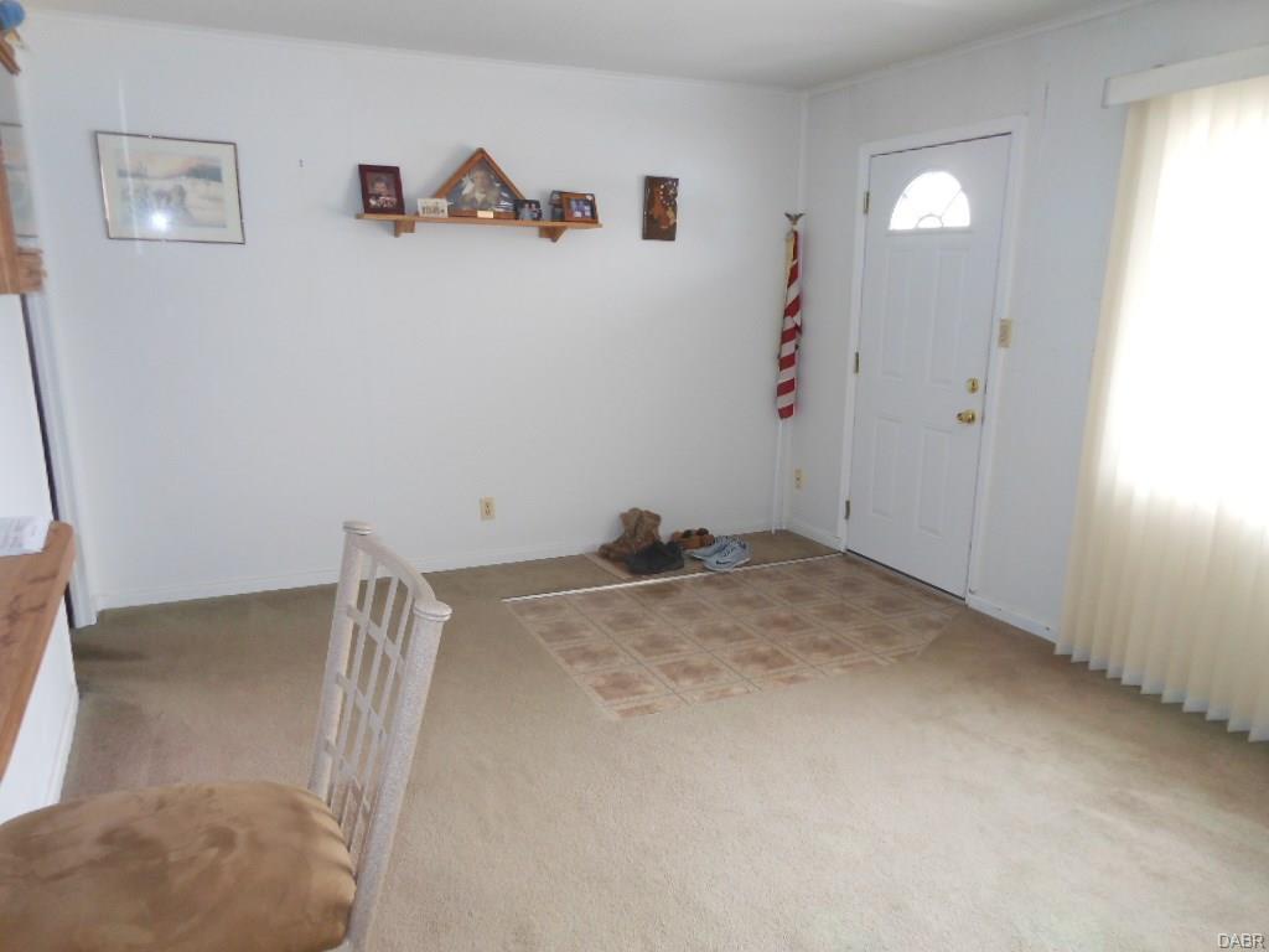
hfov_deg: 69.4
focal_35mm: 25
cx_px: 634
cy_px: 476
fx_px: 916
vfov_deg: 54.9
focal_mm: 4.5
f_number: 3.2
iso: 200
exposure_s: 1/30
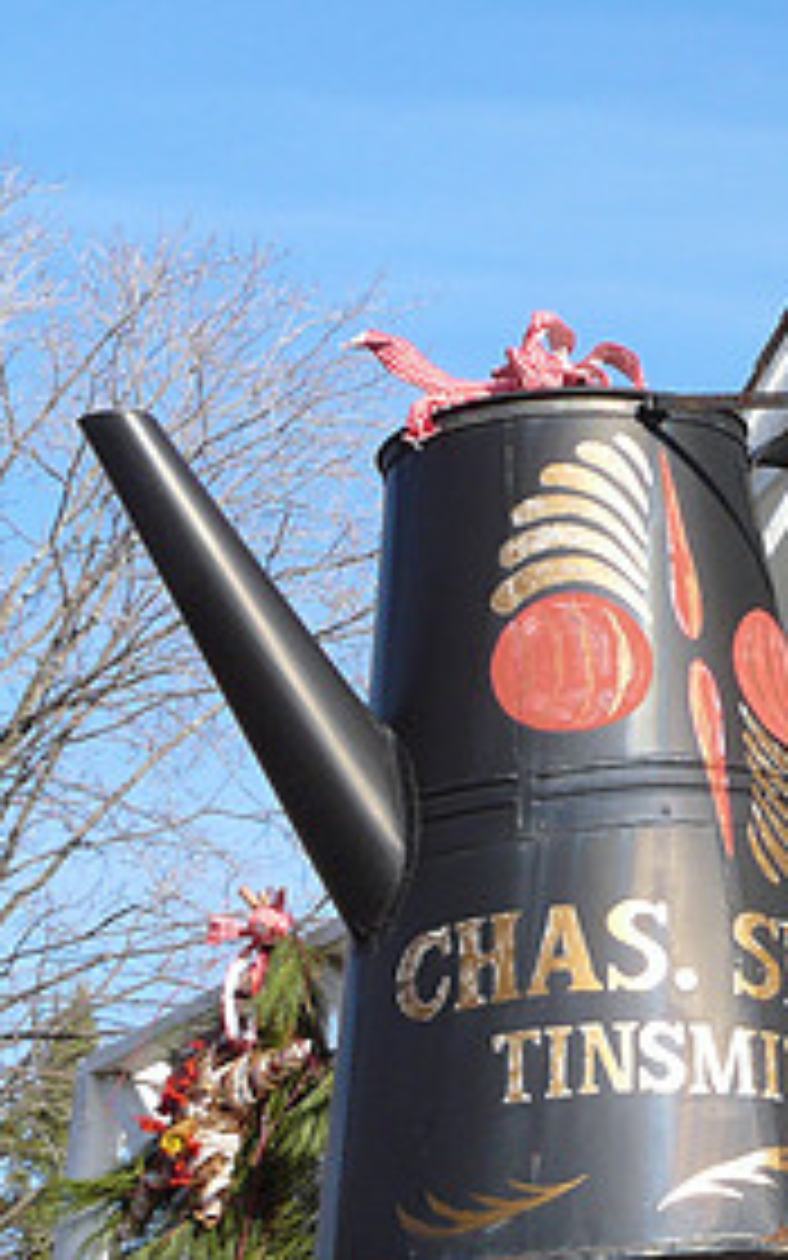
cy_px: 461
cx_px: 1229
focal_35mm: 114
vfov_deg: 18.3
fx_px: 3917
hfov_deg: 11.0
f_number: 5.6
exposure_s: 1/320
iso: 100
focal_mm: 8.5
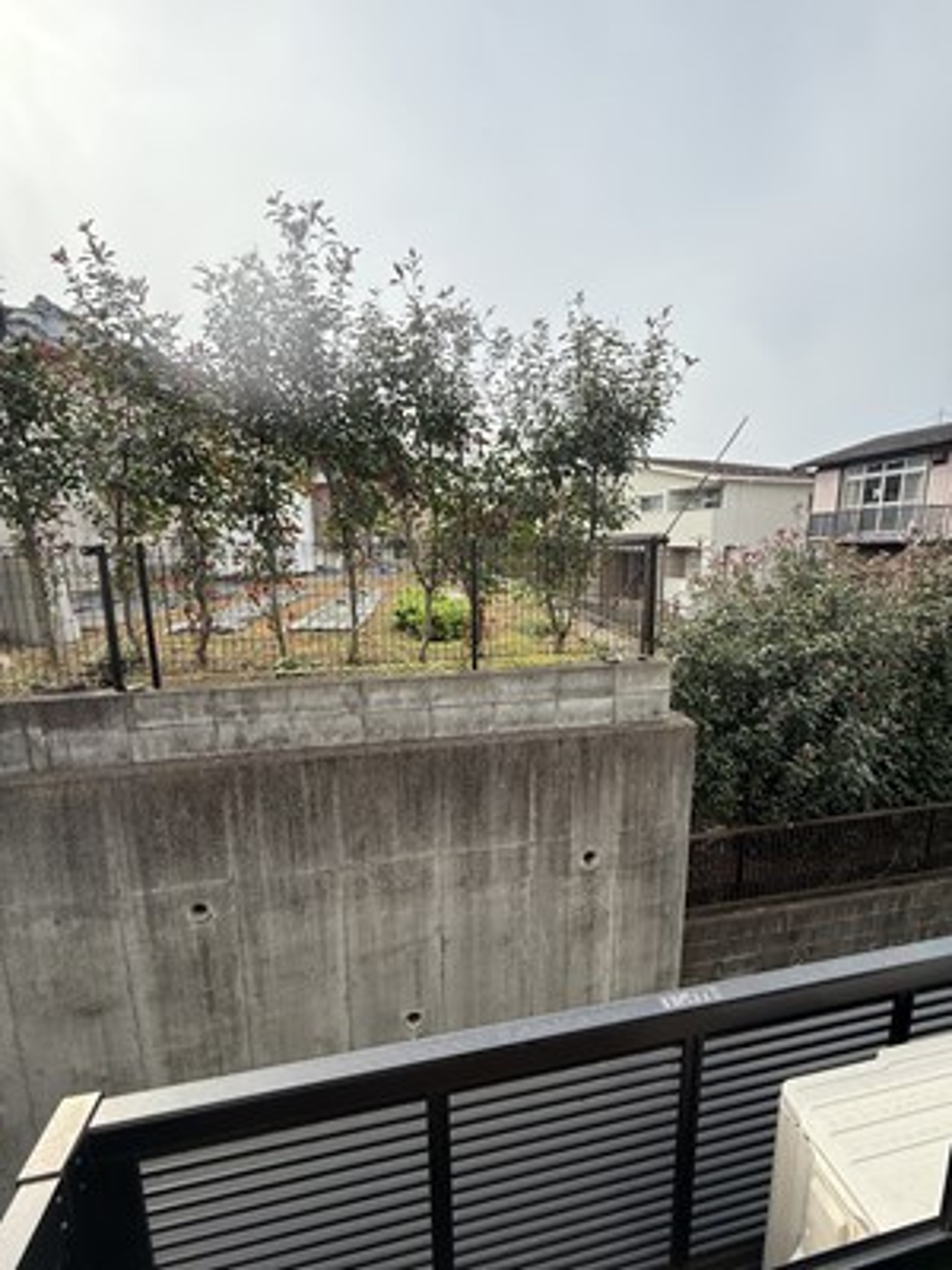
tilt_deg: -9.6
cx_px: 476
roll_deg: +0.4
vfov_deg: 102.1
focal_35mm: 14
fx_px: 513
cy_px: 635
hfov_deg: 85.7
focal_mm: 2.22
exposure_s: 1/564
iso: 64
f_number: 2.2
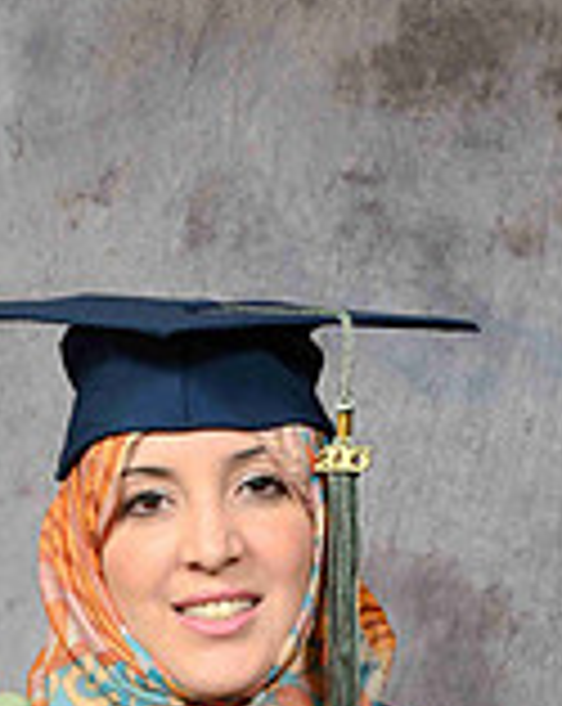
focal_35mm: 141
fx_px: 2947
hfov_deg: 10.9
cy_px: 670
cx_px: 234
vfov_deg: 13.5
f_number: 6.3
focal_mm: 35
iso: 200
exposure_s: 1/200
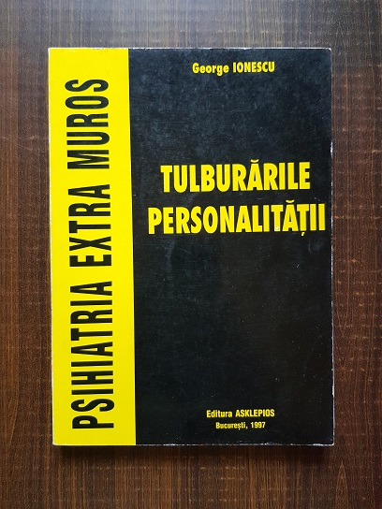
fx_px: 383
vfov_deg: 67.3
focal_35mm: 26
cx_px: 191
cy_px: 254
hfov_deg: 53.1
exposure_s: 1/50
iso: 500
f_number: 1.7
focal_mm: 4.3
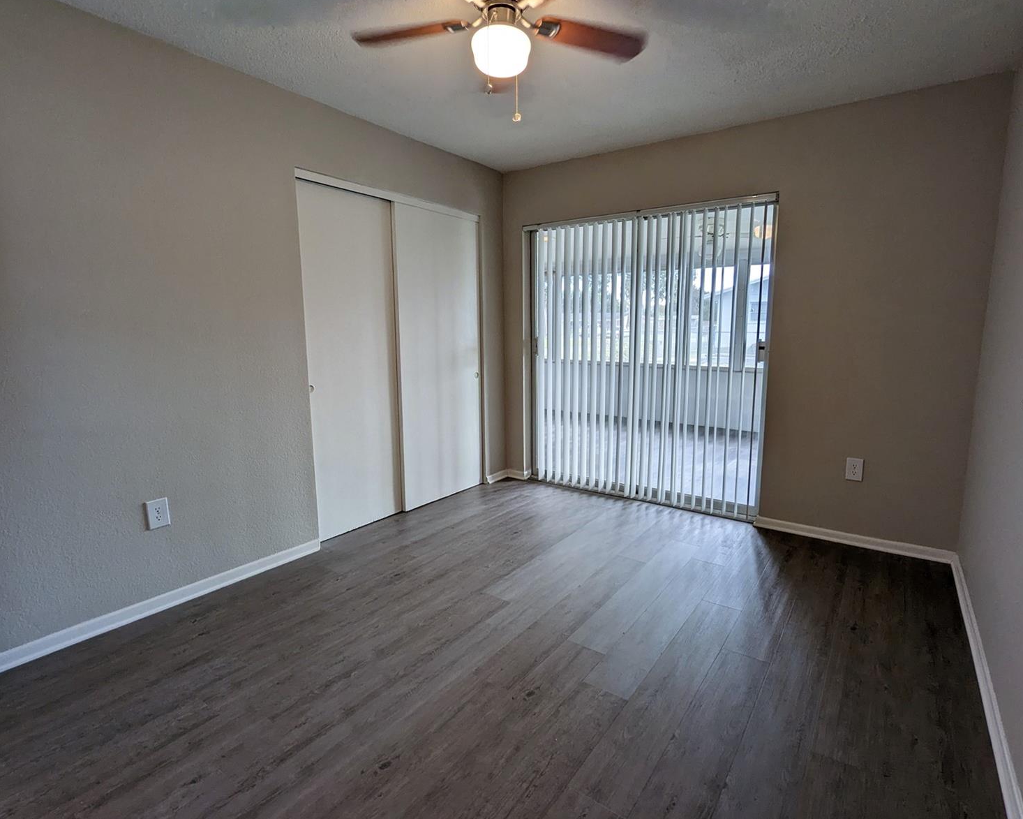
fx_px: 515
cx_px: 532
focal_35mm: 17
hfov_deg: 89.6
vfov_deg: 77.0
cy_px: 404
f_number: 2.2
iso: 48
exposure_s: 1/53.5
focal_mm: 2.35
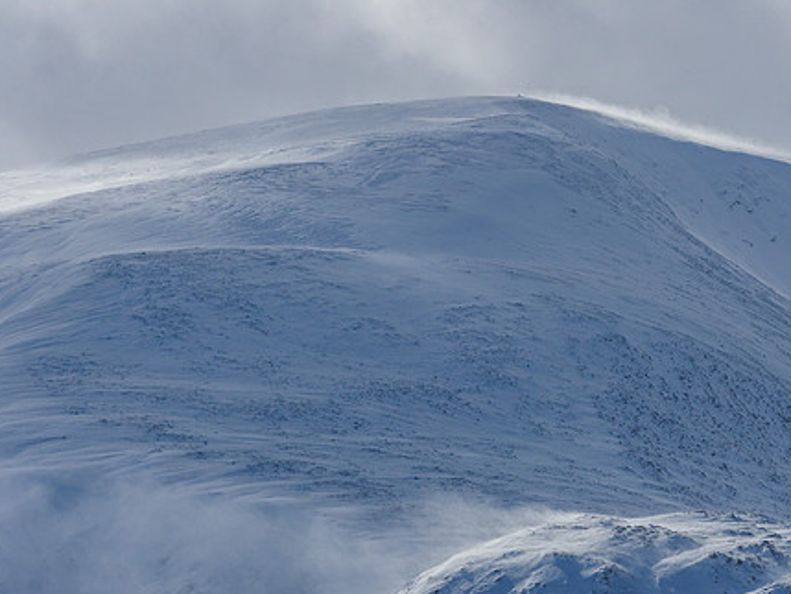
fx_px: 18583
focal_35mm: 813
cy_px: 394
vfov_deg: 1.8
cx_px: 507
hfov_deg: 2.4
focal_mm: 300
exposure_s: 1/1000
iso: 200
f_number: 11
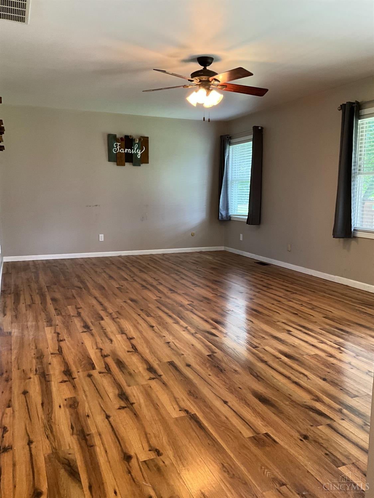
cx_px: 187
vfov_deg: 61.7
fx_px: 418
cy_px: 249
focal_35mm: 29
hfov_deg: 48.2
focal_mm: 3
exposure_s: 1/60
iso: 200
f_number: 1.8
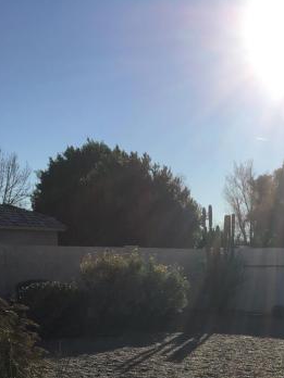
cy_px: 412
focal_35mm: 64
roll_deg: -1.2
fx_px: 700
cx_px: 271
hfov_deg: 22.2
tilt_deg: -11.3
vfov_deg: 27.7
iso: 25
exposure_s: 1/2481
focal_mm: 4.15
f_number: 2.2
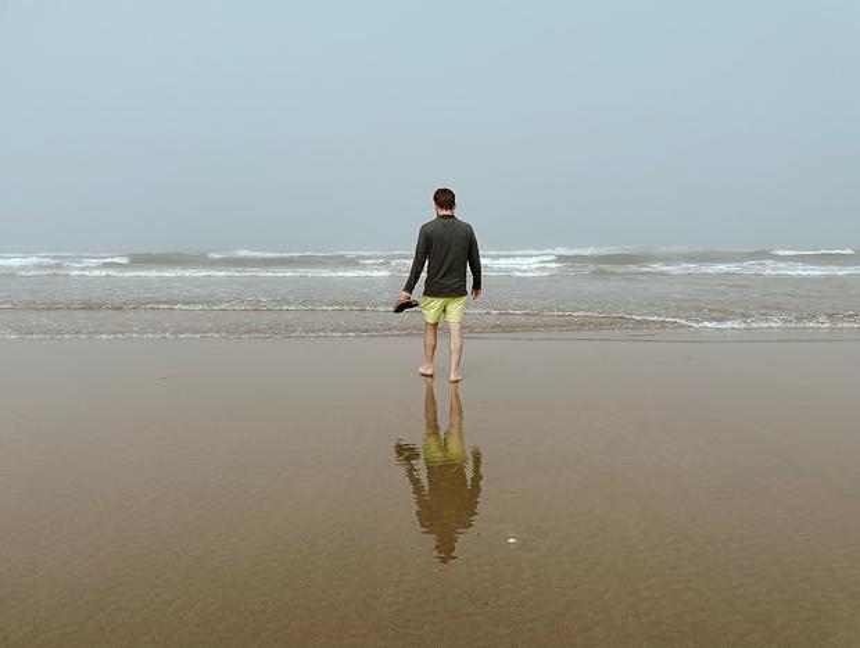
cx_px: 430
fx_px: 647
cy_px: 324
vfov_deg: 53.2
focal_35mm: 26
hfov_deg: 67.2
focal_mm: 4.2
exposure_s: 1/6400
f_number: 1.6
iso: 32
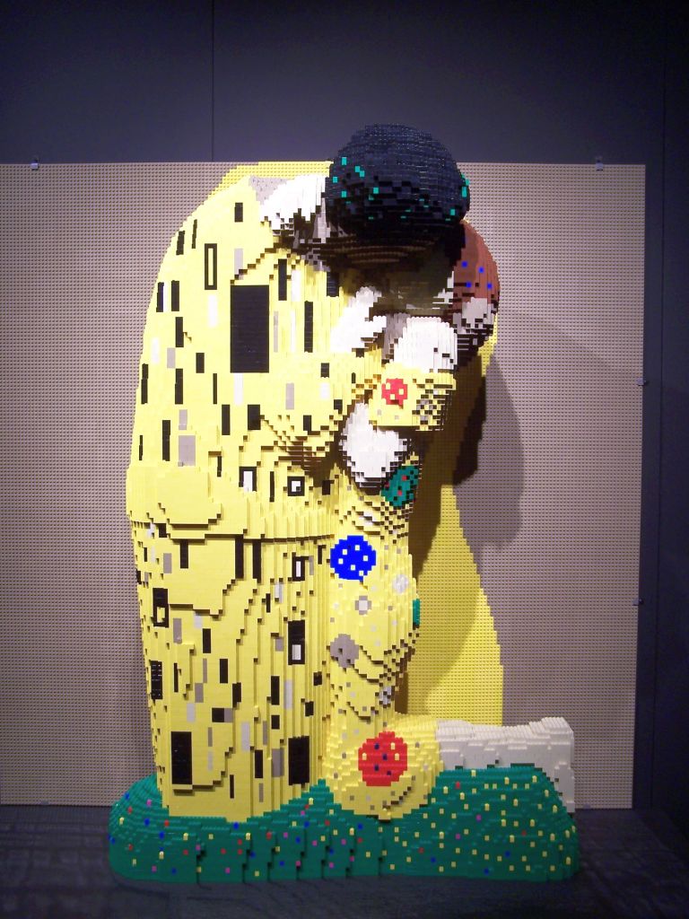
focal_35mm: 40
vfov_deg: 46.8
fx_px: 1062
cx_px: 344
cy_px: 460
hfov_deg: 36.0
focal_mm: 6.7
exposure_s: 1/8
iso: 80
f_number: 2.8
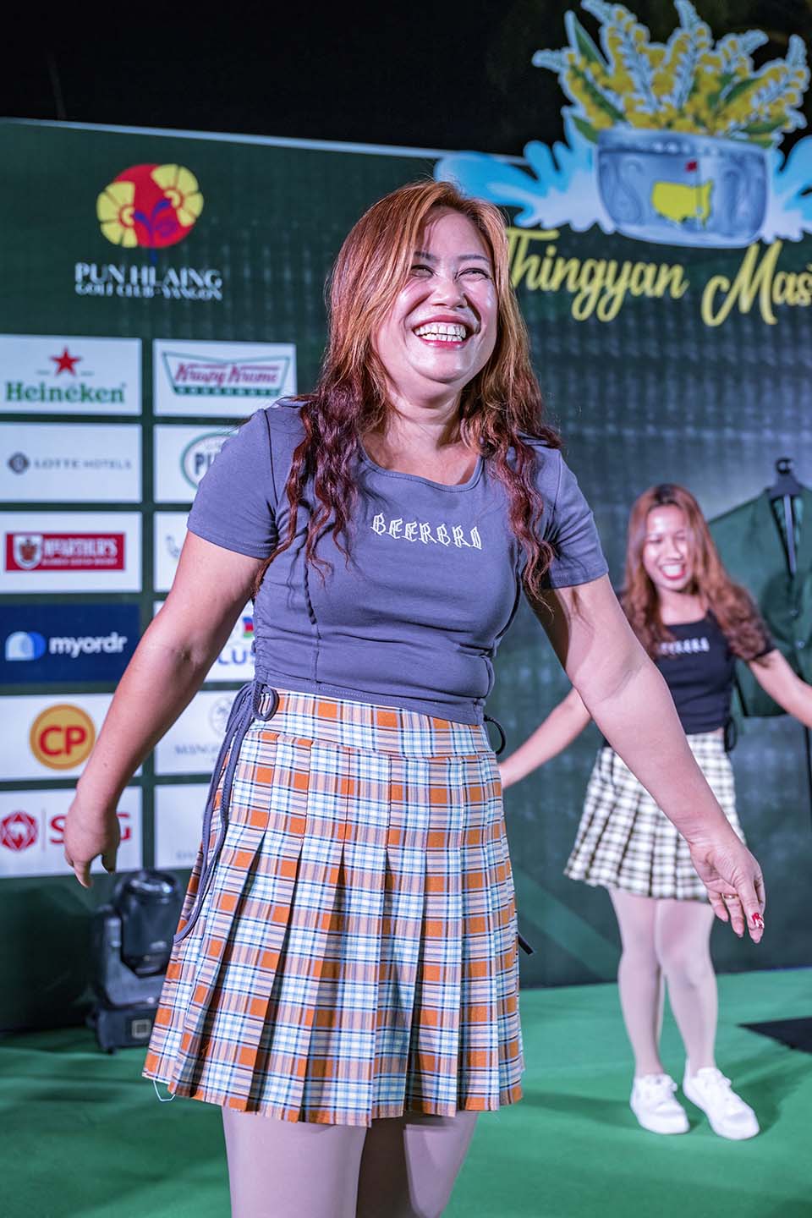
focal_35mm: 34
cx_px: 406
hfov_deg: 39.4
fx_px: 1133
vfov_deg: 56.5
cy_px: 609
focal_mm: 33.5
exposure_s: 1/200
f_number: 3.5
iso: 1250
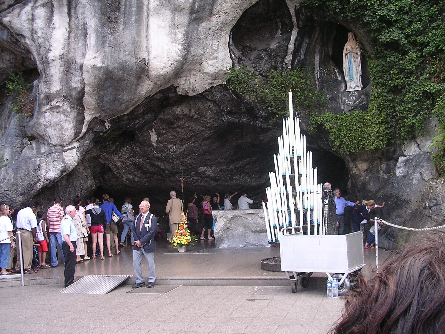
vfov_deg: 37.7
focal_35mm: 38
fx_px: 489
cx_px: 222
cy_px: 167
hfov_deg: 49.0
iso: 200
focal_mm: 5.8
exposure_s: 1/175
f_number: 2.8
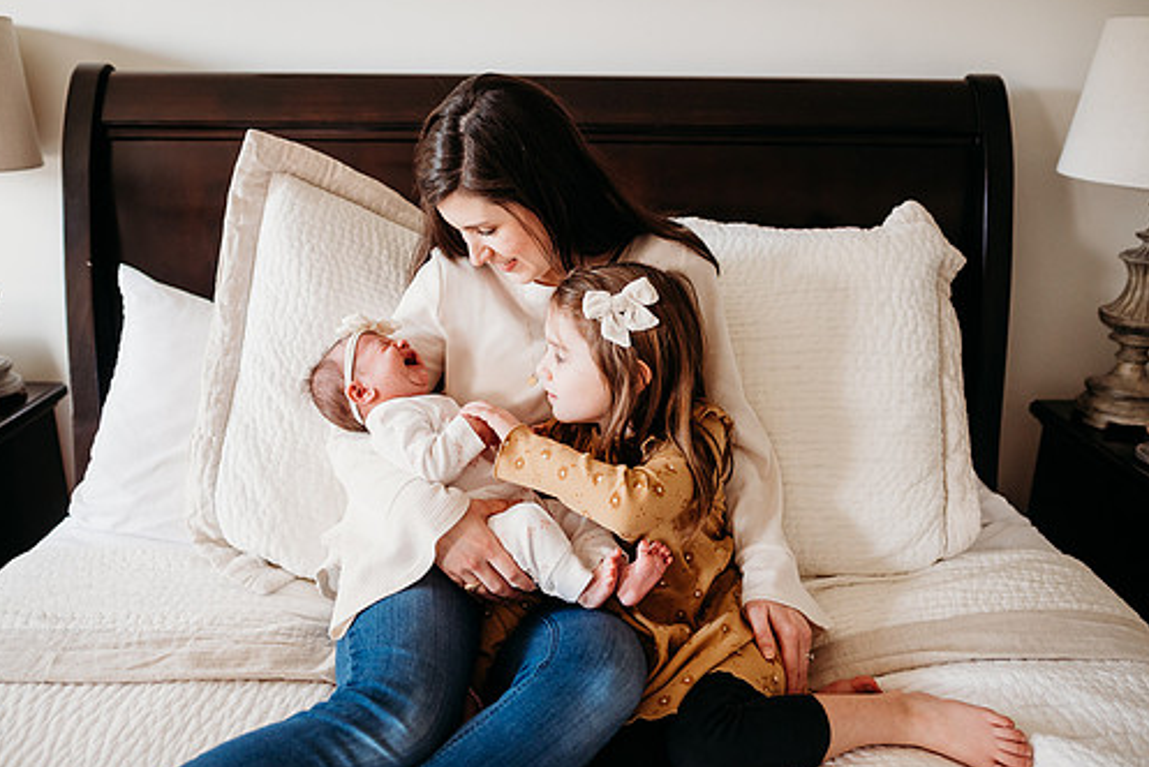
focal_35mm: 28
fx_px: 894
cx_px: 564
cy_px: 375
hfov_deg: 65.4
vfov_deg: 46.5
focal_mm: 24
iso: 640
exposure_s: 1/250
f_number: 2.5
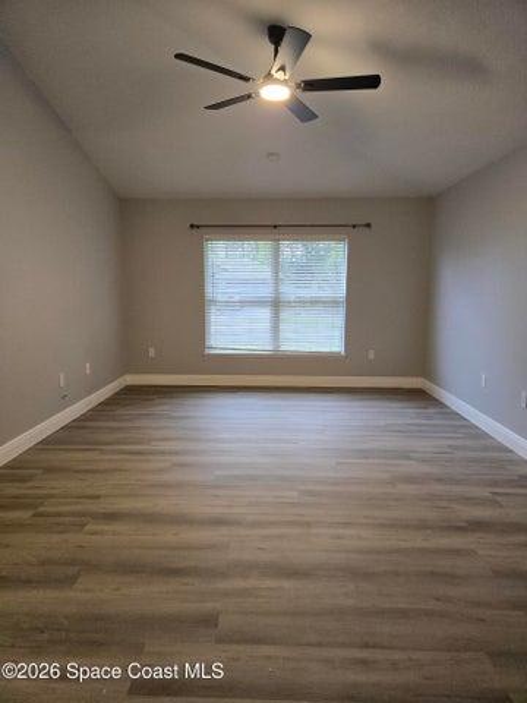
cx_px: 264
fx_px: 467
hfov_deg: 58.9
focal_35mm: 23
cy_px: 352
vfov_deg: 73.9
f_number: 1.8
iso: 320
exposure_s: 1/120
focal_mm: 5.4
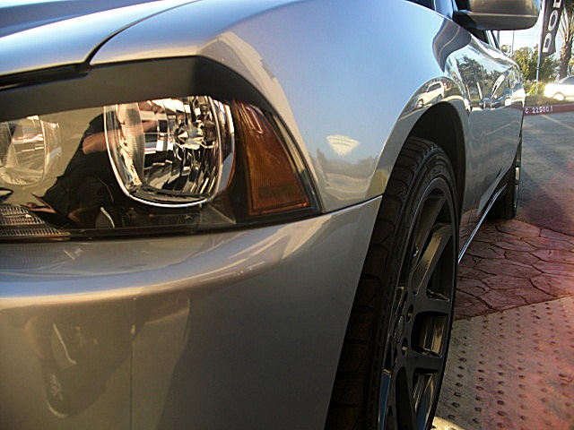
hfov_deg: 51.4
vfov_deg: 39.7
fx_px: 597
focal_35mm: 36
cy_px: 215
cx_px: 287
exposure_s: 1/125
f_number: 2.8
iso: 50
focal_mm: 6.3
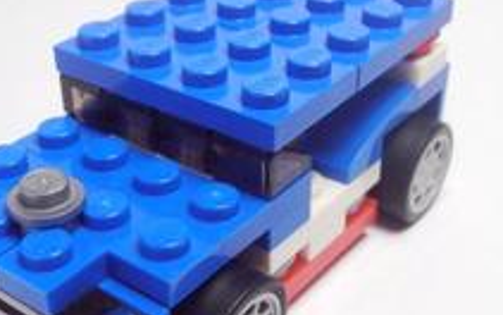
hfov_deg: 30.6
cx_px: 226
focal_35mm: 67
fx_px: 919
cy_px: 231
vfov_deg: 19.3
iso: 80
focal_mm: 6.61
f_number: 3.9
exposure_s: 1/40
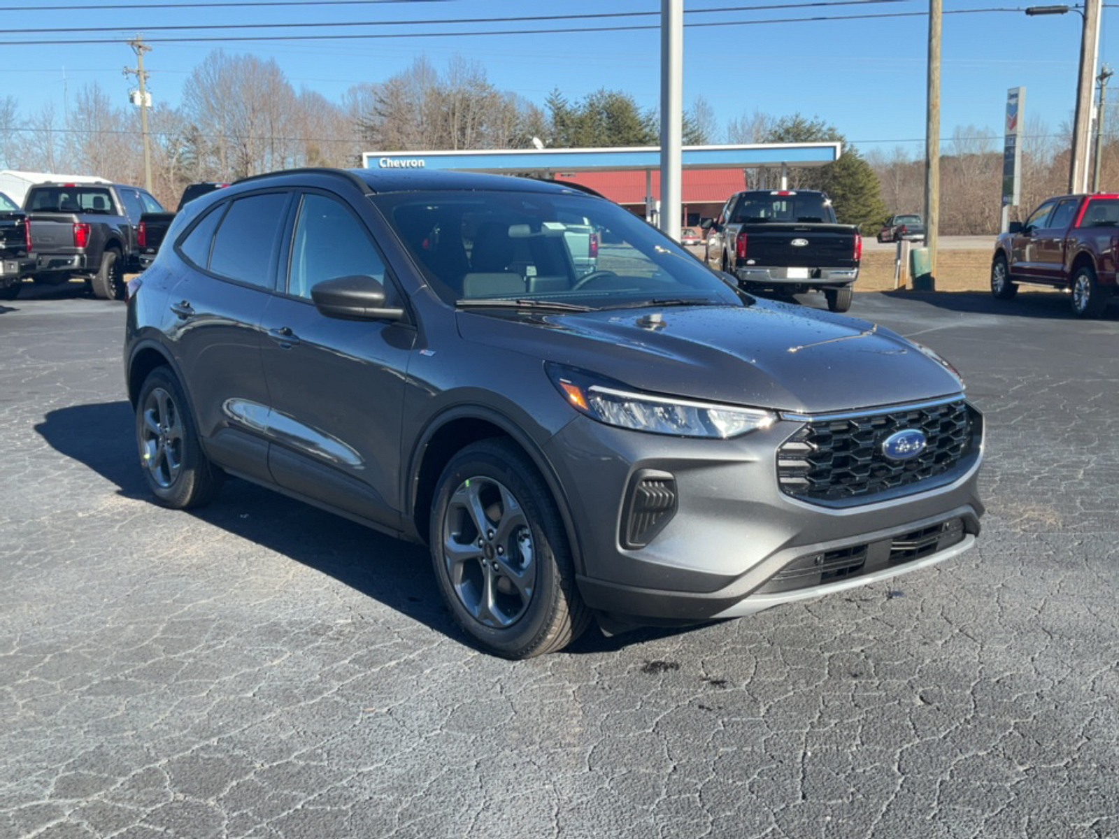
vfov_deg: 46.8
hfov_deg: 60.0
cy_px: 420
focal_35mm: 30
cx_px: 560
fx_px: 970
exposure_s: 1/709
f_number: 1.8
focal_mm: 3
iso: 25
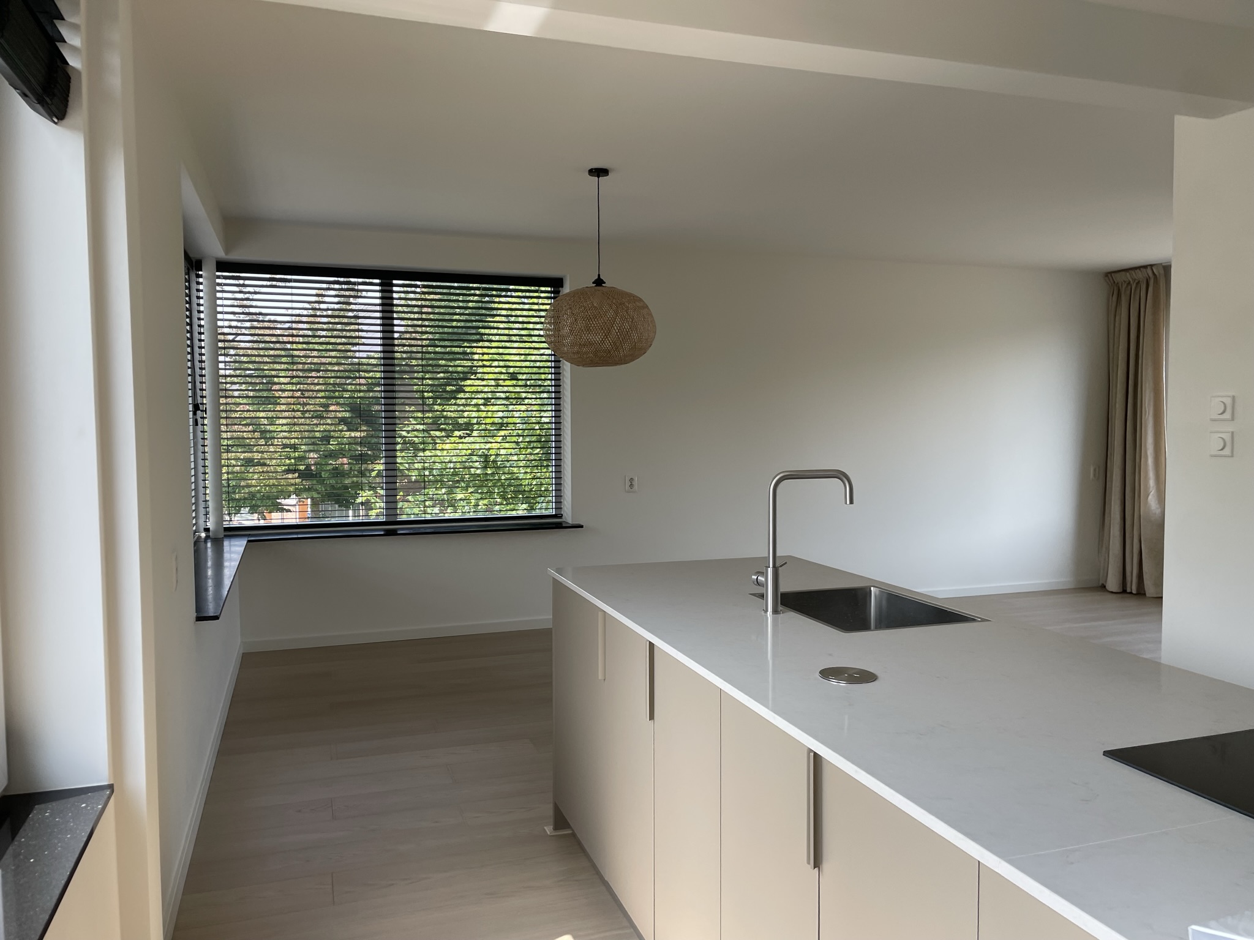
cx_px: 627
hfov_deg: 67.3
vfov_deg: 53.1
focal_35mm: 26
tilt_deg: -2.2
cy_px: 470
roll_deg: +1.2
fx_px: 942
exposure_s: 1/346
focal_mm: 4.2
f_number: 1.6
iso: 32
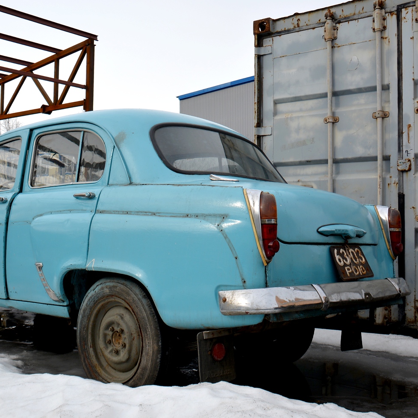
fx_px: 587
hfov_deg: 38.8
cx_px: 147
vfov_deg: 39.2
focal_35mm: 43
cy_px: 205
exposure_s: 1/250
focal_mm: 22
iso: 100
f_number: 8
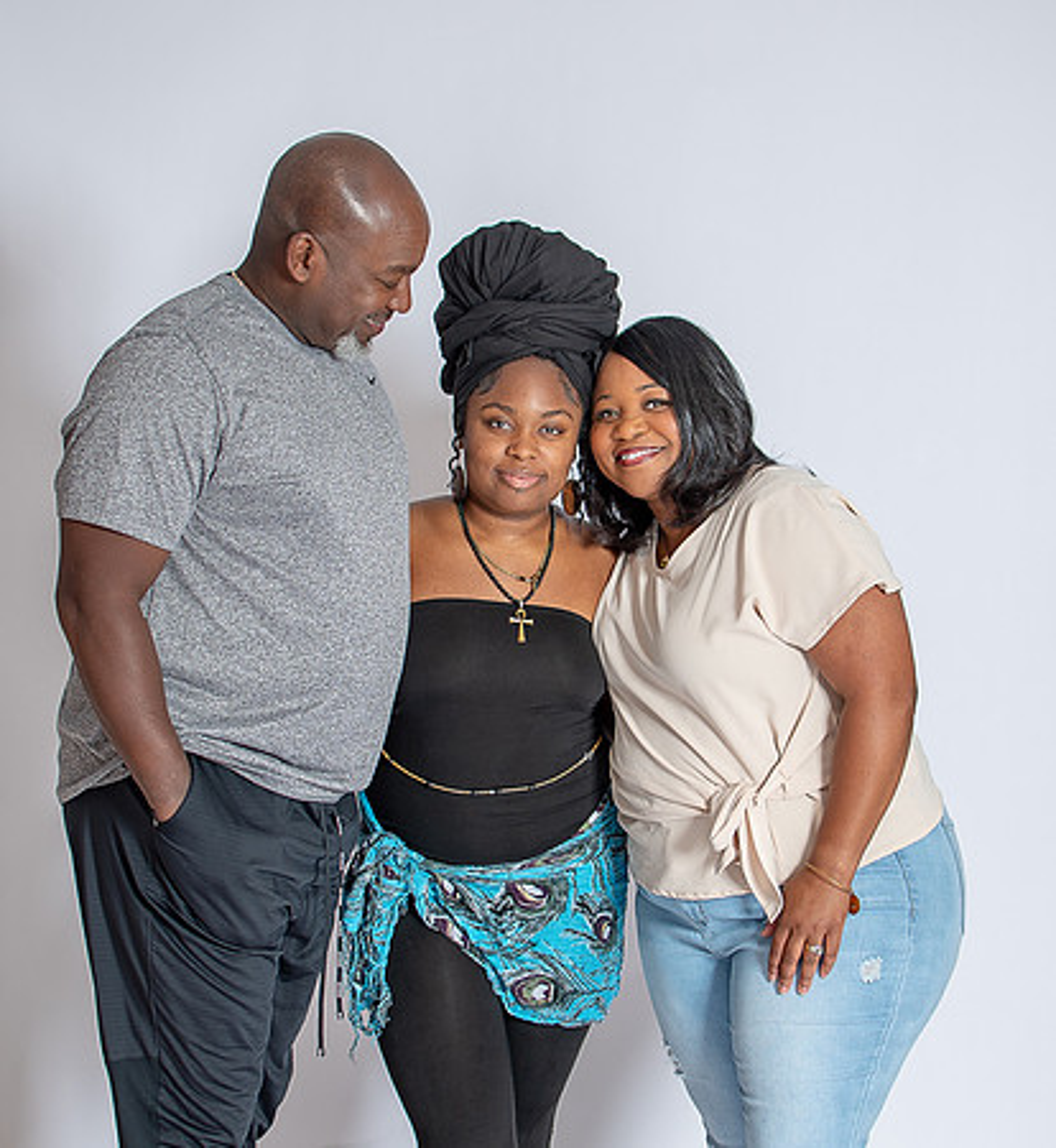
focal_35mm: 70
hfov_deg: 23.6
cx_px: 607
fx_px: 2523
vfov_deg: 25.6
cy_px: 566
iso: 100
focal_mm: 35
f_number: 3.2
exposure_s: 1/250
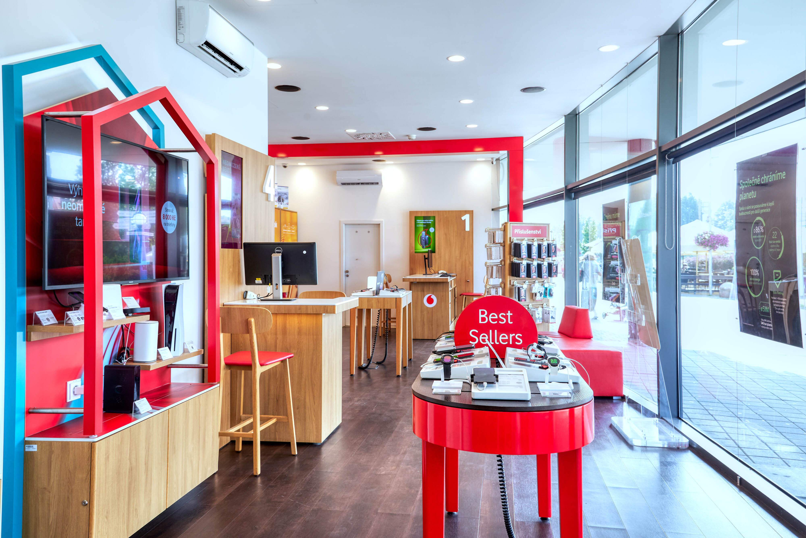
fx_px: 672
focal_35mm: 30
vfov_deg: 43.6
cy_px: 269
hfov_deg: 61.9
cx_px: 403
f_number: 8
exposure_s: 1/30
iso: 320
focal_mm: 30
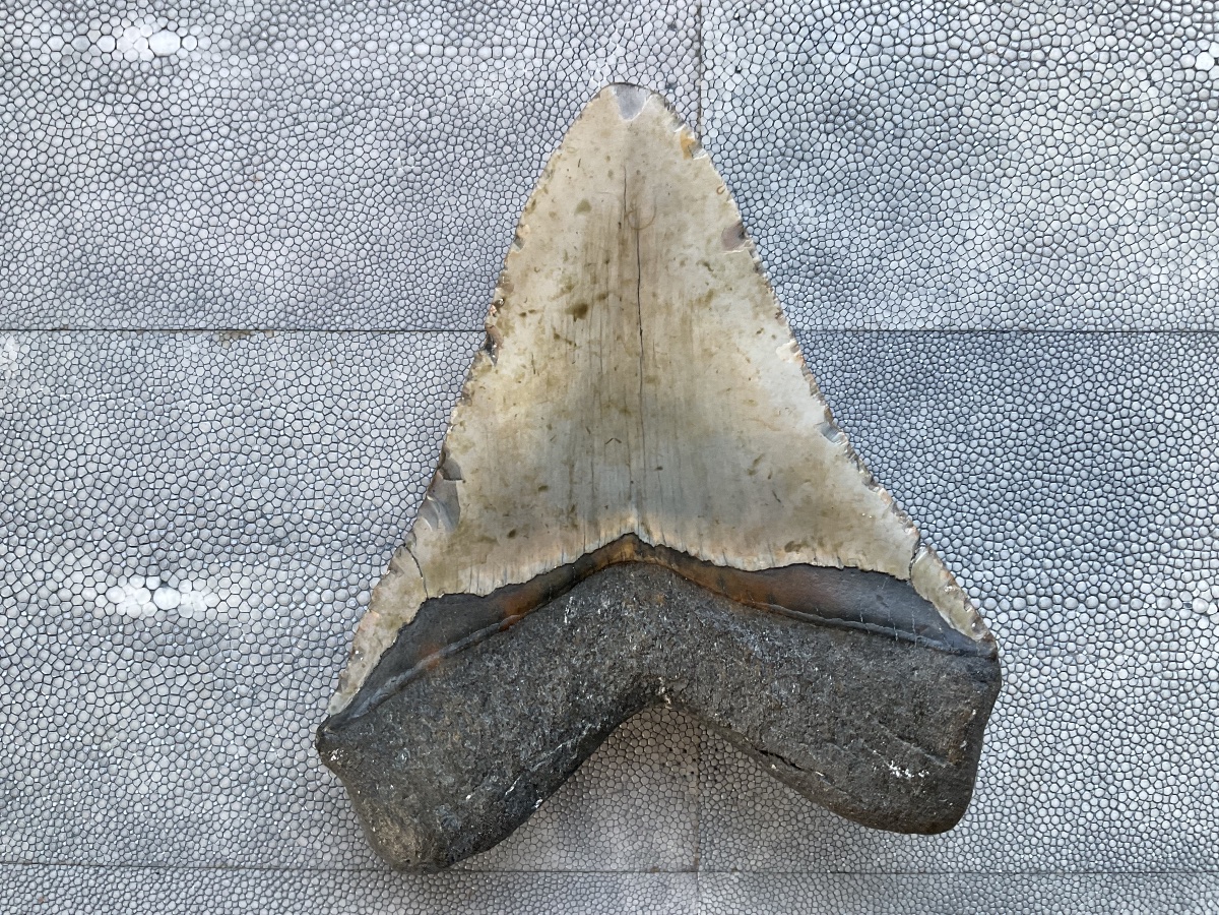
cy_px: 458
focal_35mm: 29
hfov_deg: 61.7
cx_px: 610
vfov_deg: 48.2
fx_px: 1021
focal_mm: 3
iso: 50
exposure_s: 1/60
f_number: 1.8
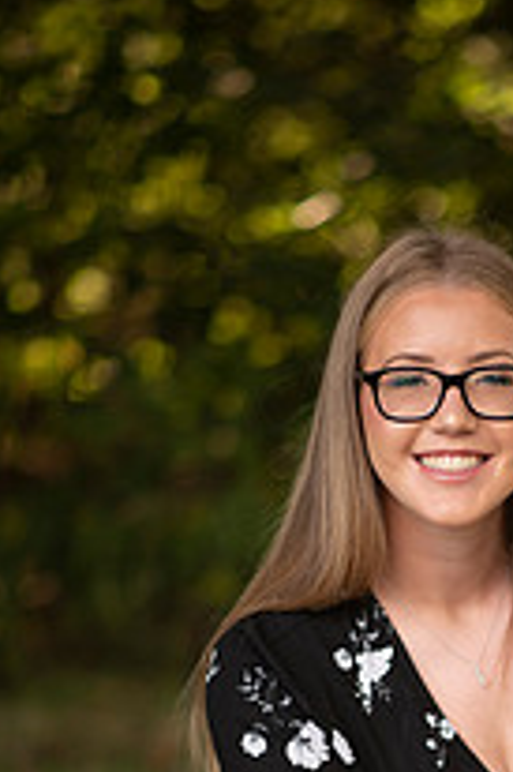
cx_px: 498
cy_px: 753
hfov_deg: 7.3
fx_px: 3982
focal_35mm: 186
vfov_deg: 11.0
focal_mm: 85
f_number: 1.8
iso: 125
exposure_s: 1/250
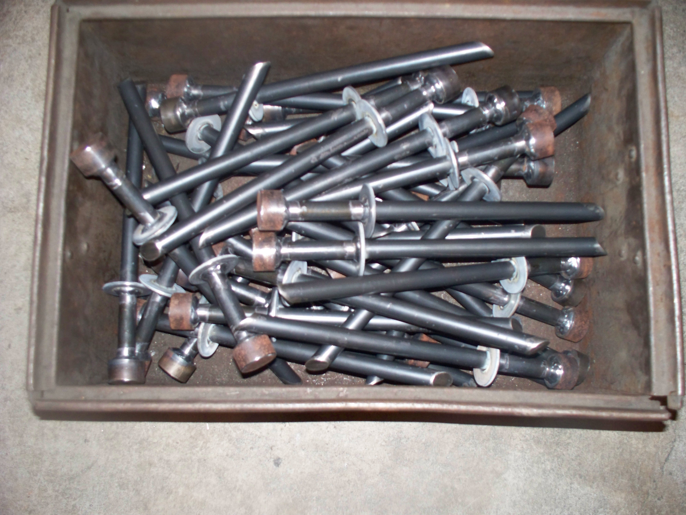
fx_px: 713
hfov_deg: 51.4
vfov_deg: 39.7
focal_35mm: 36
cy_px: 258
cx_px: 343
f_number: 2.8
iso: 200
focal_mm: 7.54
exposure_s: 1/30
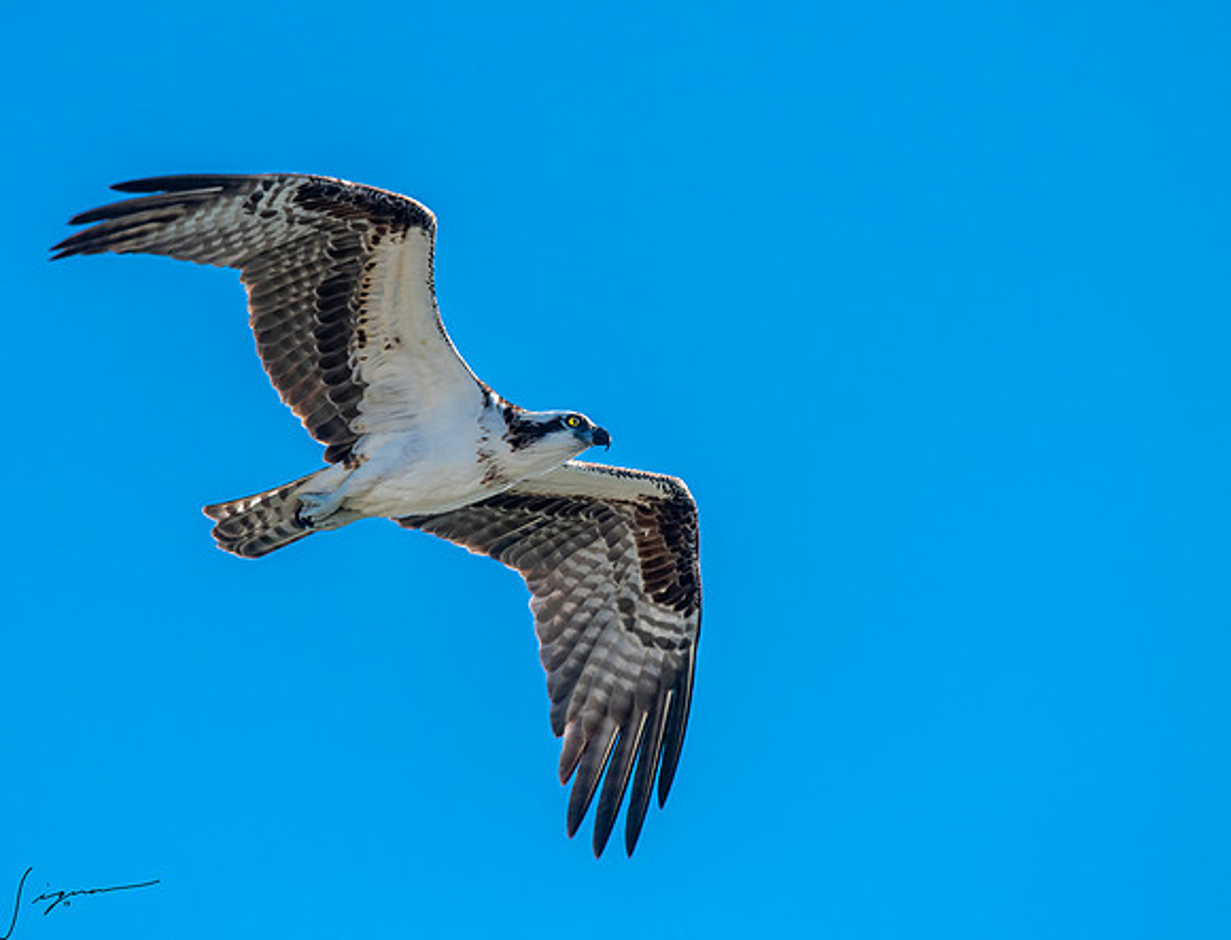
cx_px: 539
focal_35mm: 575
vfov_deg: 2.6
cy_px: 430
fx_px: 20591
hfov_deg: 3.4
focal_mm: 420
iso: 500
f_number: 8
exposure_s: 1/2000
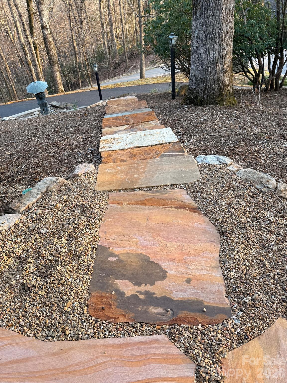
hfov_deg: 56.8
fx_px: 265
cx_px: 144
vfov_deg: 71.6
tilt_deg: -36.5
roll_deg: +7.0
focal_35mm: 24
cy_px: 192
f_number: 1.78
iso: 64
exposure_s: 1/180
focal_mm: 6.76
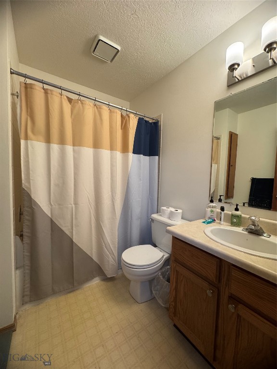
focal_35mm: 14
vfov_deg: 102.1
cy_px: 184
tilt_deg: -2.7
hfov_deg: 85.7
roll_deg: -0.3
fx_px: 149
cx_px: 138
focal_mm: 2.22
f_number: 2.2
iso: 250
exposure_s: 1/60
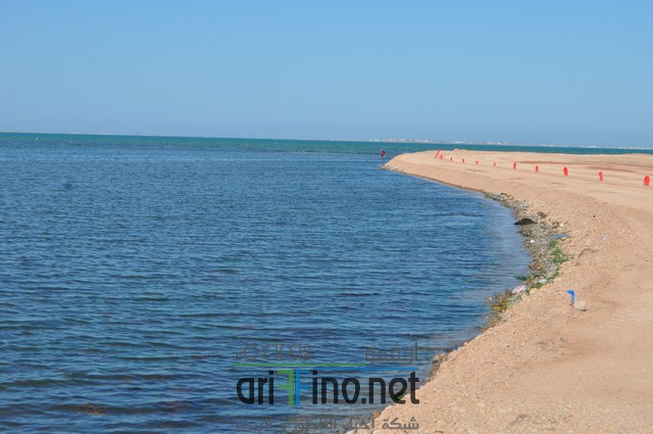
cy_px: 217
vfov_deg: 21.5
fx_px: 1141
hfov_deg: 31.9
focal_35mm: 63
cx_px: 326
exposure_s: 1/400
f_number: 10
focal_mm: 42
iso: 200
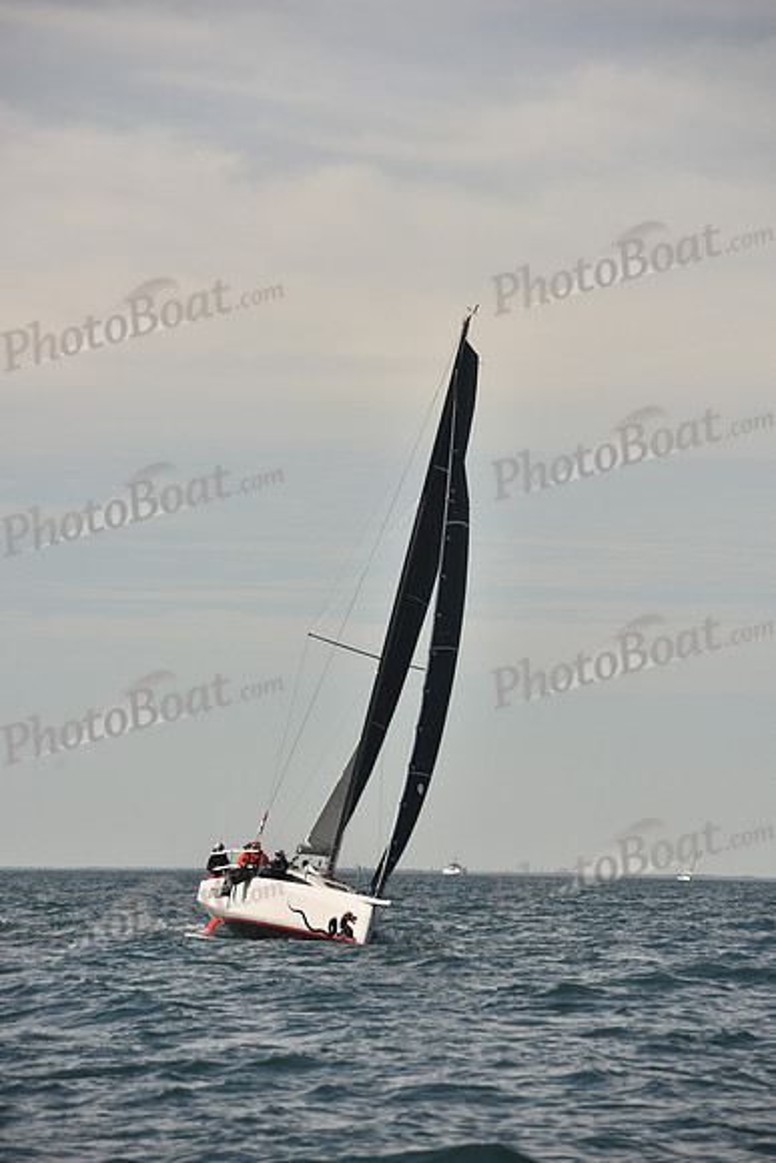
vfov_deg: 11.1
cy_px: 582
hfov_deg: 7.4
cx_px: 388
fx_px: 5978
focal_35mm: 185
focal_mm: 185
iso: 250
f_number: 7.1
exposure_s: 1/640
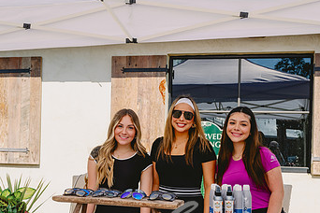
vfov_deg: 22.1
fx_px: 542
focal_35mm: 61
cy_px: 148
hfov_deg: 32.9
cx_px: 144
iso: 125
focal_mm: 36
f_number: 5.6
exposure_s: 1/500
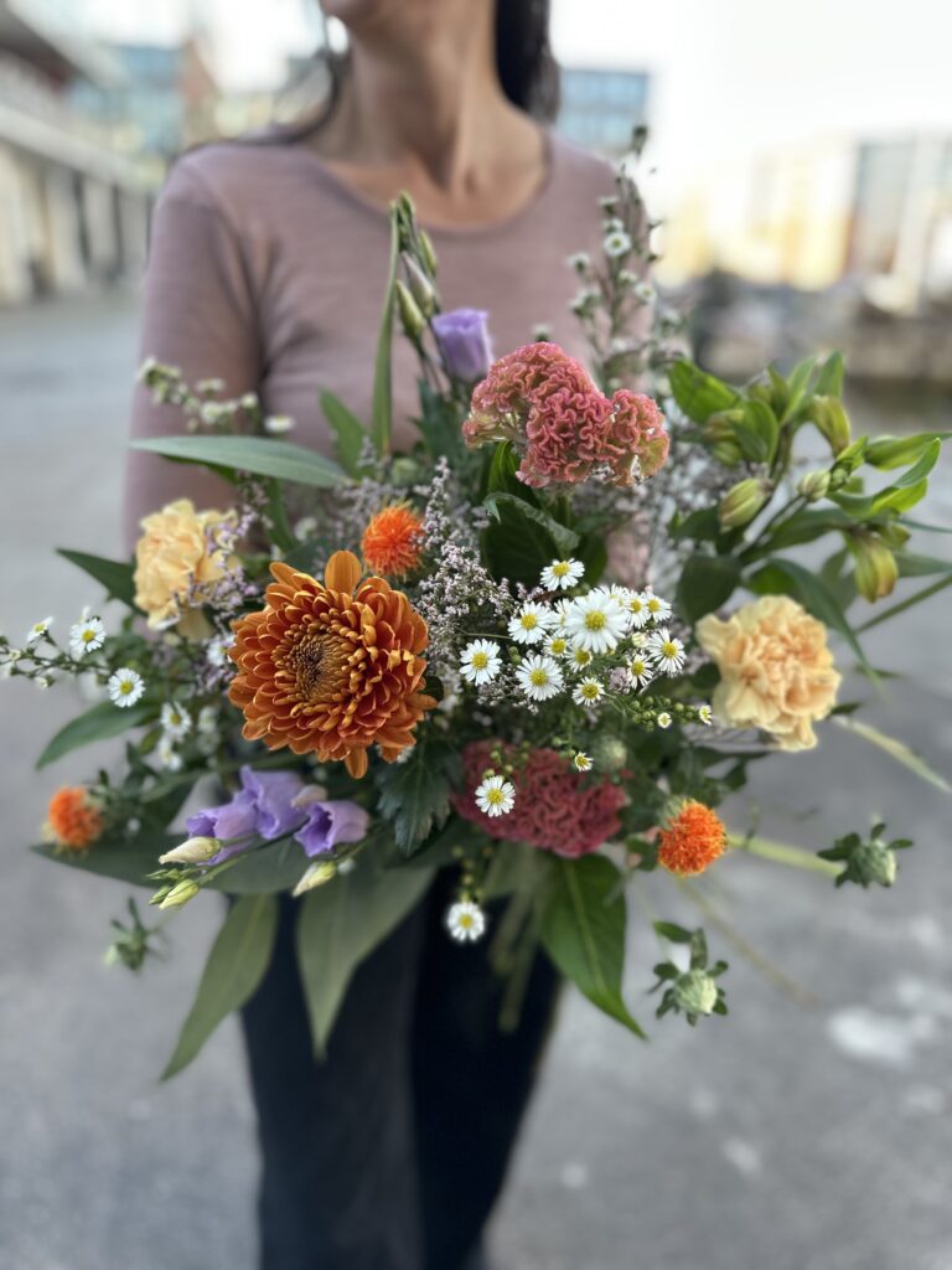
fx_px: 880
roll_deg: -1.8
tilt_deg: -21.2
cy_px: 635
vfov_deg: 71.6
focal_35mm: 24
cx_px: 476
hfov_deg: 56.8
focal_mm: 6.86
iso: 64
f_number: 1.78
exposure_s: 1/132
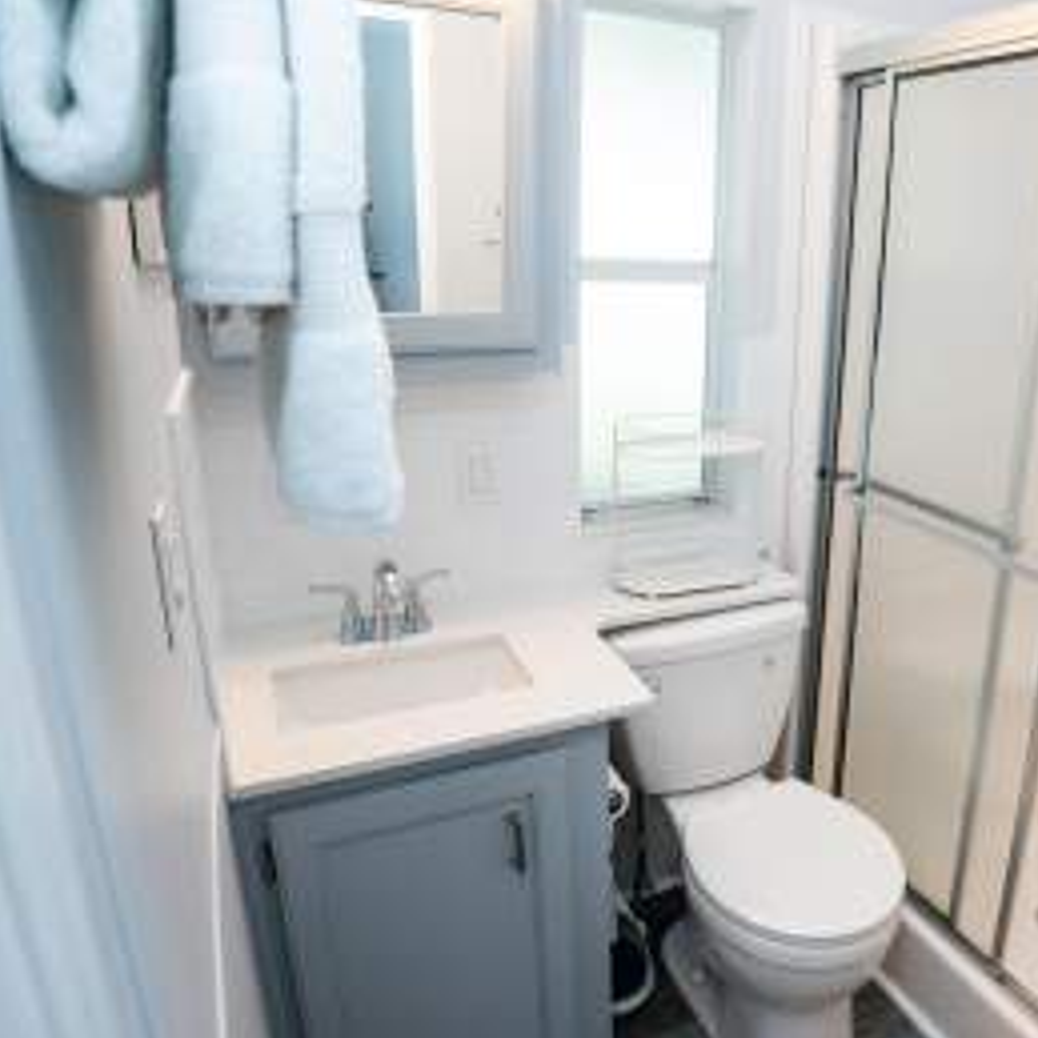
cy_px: 501
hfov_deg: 58.3
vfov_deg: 60.9
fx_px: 882
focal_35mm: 26
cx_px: 757
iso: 250
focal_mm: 16.5
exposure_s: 1/160
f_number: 4
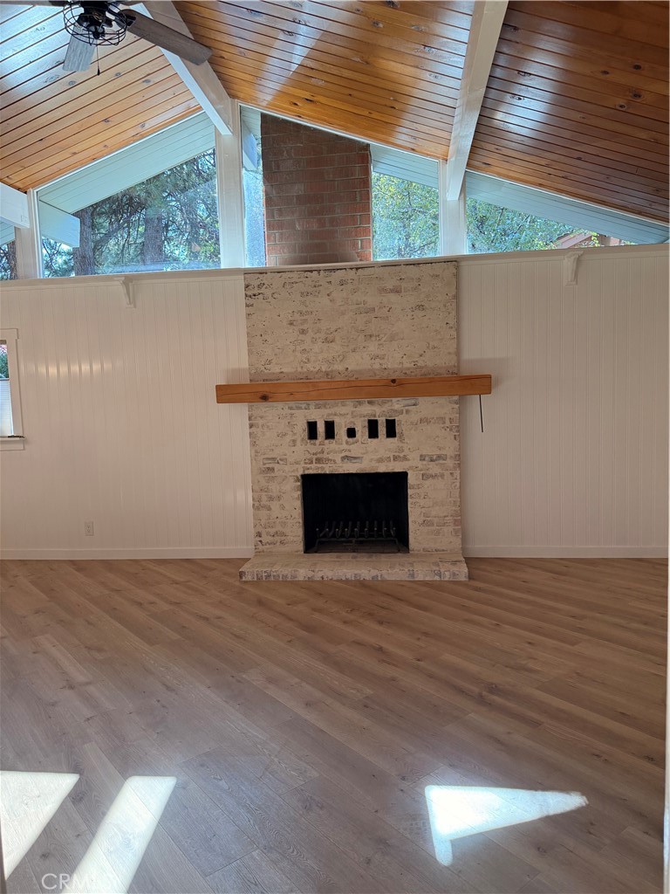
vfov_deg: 71.6
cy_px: 447
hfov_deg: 56.8
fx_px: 619
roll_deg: +1.0
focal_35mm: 24
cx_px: 335
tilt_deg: -5.2
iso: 160
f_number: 1.78
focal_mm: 6.76
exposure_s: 1/234
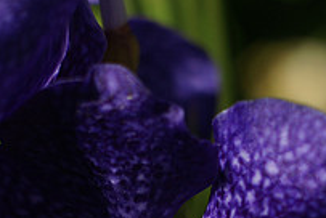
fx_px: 1941
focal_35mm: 214
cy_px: 307
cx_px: 143
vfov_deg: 6.4
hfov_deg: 9.6
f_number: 2.8
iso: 200
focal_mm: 50
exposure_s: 1/5000
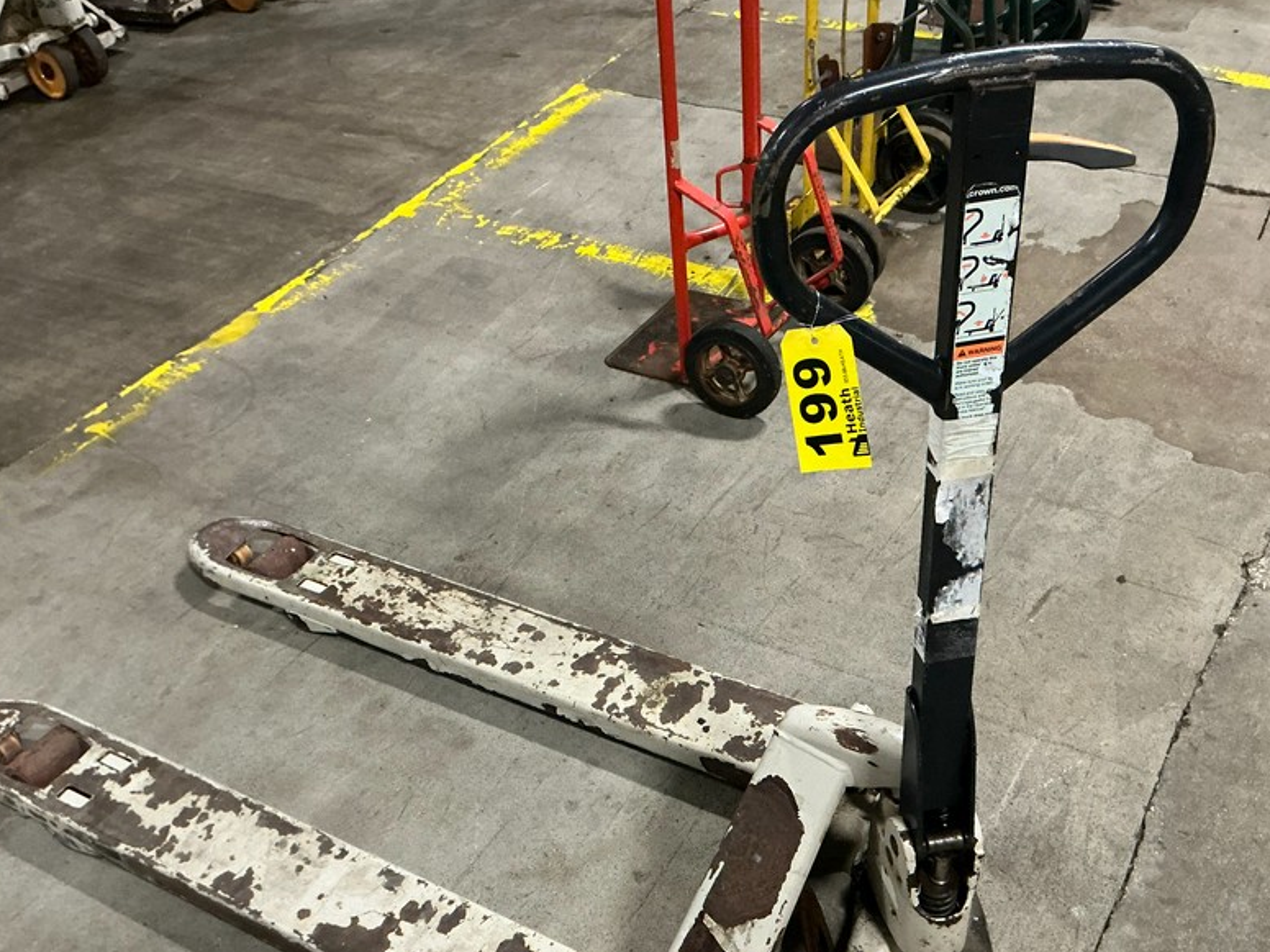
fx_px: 1357
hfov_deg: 50.1
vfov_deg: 38.5
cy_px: 557
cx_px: 615
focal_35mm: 37
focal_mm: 3
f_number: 1.8
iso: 320
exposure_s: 1/30
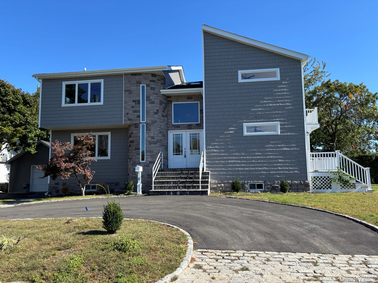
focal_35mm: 26
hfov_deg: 67.3
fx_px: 284
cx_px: 189
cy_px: 142
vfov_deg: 53.1
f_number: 1.6
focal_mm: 5.96
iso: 50
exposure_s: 1/1667
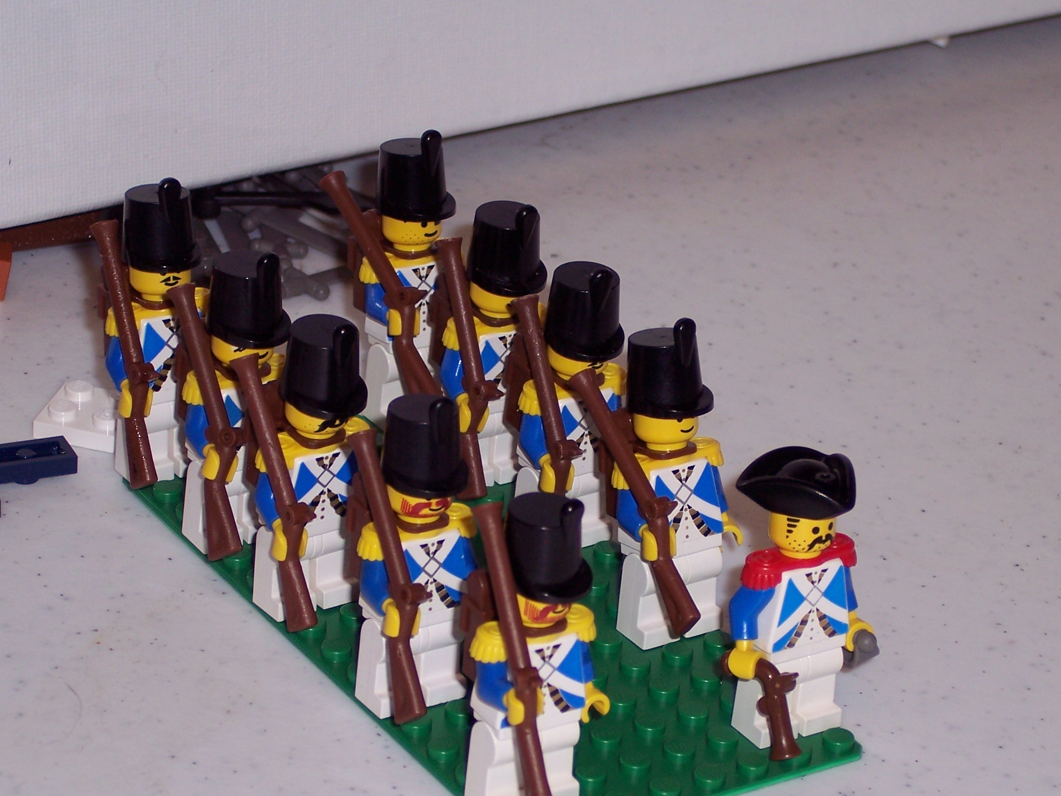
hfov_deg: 13.4
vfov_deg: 10.1
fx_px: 4506
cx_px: 523
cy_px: 493
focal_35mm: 147
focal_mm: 24
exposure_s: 1/125
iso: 100
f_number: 4.8
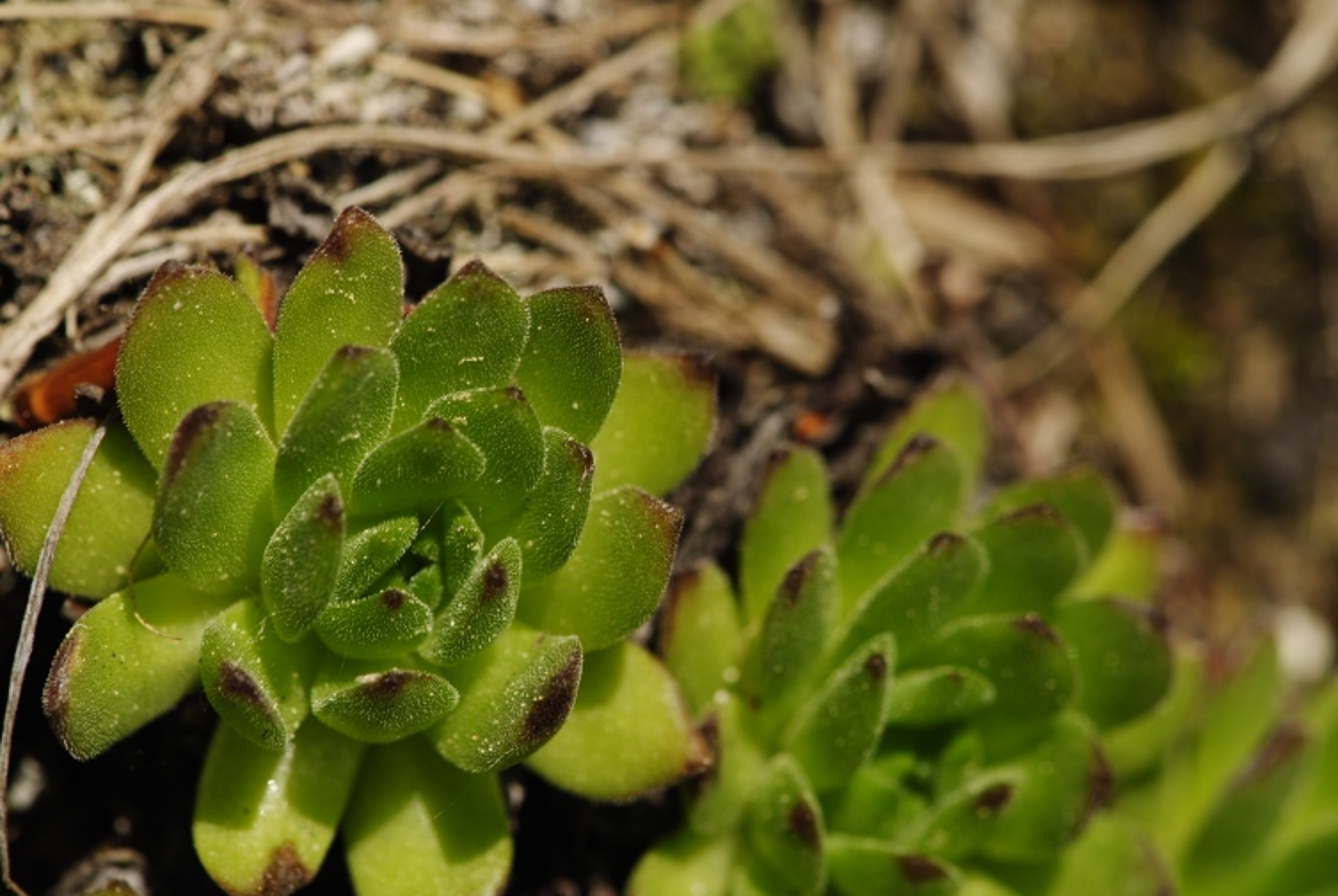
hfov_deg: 15.1
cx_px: 688
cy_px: 421
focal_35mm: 136
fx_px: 5043
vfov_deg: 10.1
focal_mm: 85
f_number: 9
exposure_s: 1/250
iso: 100
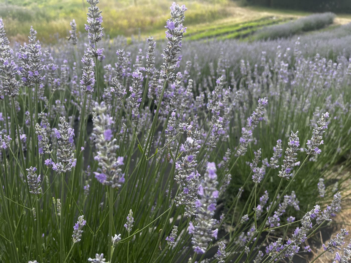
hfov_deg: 67.3
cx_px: 176
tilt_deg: -22.5
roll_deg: +5.1
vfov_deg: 53.1
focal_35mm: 26
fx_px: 264
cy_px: 132
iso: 50
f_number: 1.6
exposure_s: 1/621
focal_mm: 5.1
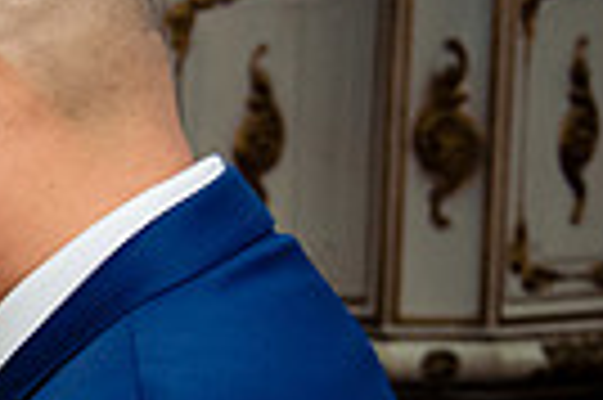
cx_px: -657
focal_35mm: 199
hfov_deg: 9.6
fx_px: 3329
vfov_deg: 6.8
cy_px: 483
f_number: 5
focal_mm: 46
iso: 2000
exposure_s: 1/125
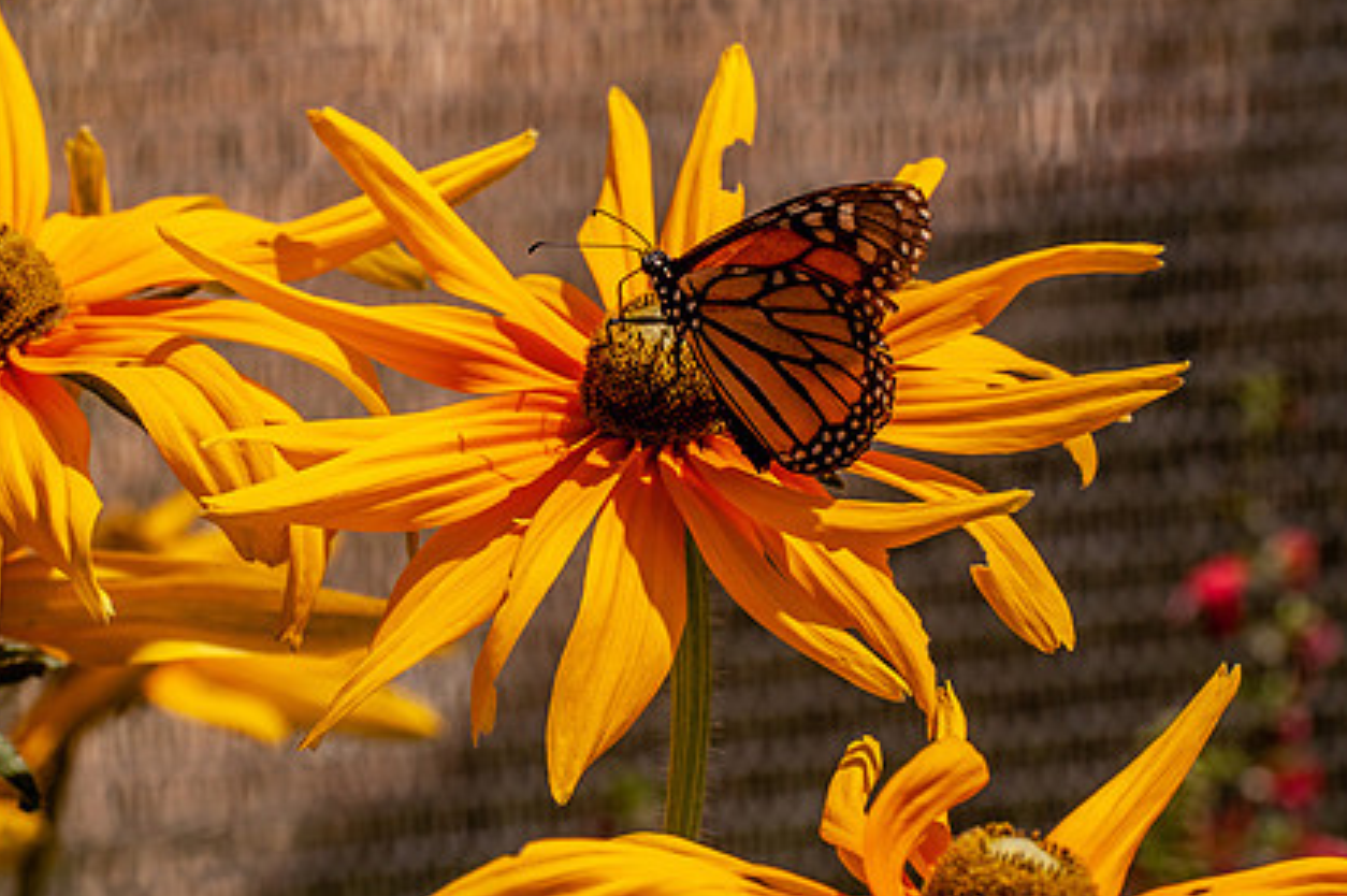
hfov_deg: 7.9
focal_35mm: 260
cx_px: 525
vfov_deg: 5.3
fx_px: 9720
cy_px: 388
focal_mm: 125
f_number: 9.5
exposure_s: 1/350
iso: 200
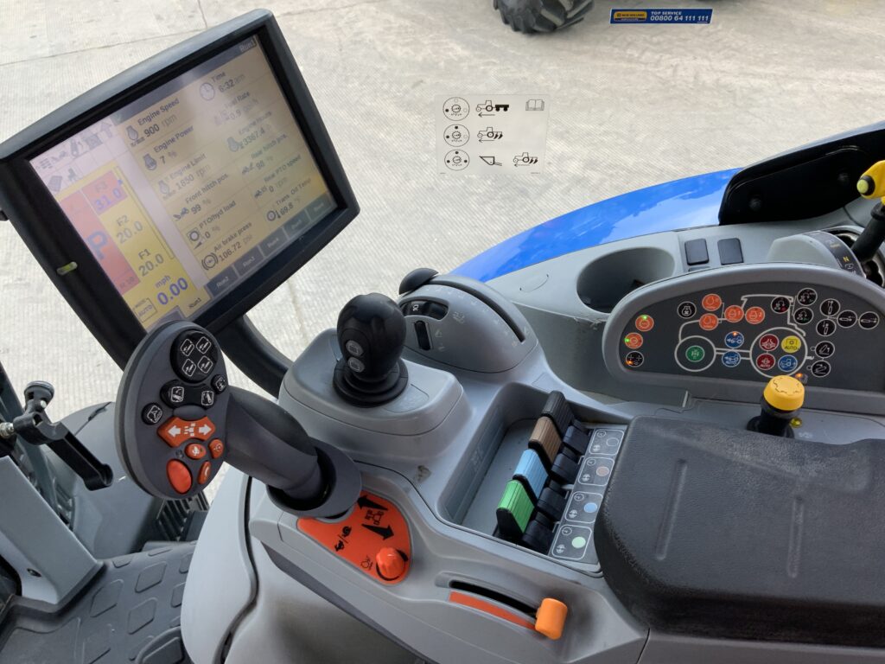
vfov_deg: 48.2
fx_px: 741
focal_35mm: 29
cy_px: 332
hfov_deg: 61.7
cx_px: 442
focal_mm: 3
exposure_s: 1/122
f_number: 1.8
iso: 25
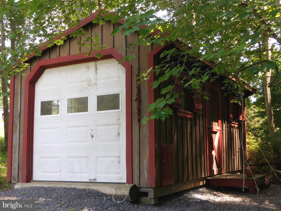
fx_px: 365
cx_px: 140
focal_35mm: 45
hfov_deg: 42.1
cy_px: 106
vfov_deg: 32.2
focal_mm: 8.1
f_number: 4.2
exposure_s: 1/80
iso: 125
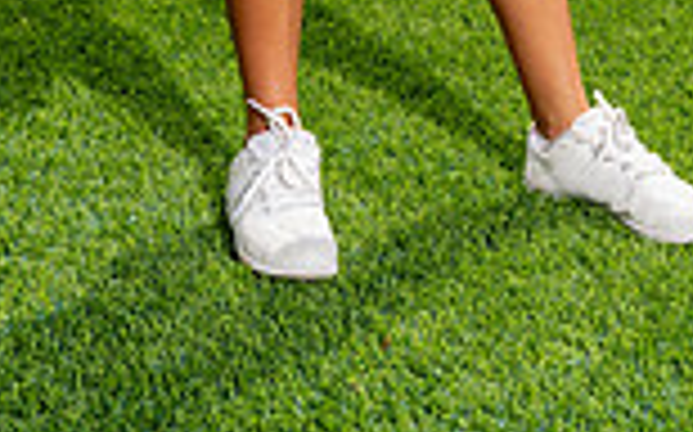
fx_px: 2076
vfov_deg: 10.5
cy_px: -531
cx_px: 378
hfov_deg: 18.9
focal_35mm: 110
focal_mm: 37
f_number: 8
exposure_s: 1/250
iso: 100
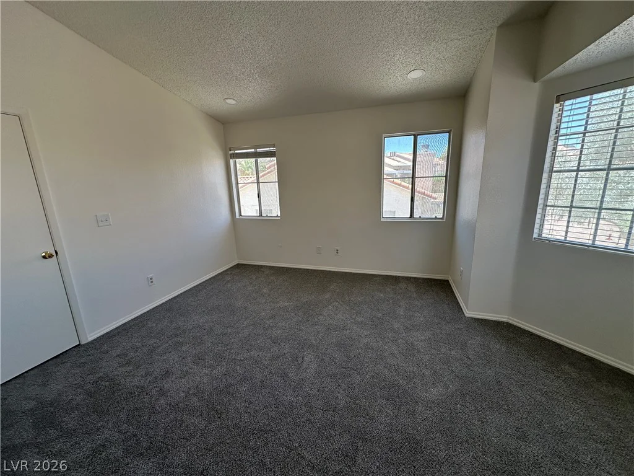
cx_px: 317
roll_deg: +1.9
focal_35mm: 14
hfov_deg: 102.1
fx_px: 256
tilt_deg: -12.4
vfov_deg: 85.7
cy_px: 238
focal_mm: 2.22
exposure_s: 1/99
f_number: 2.2
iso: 80
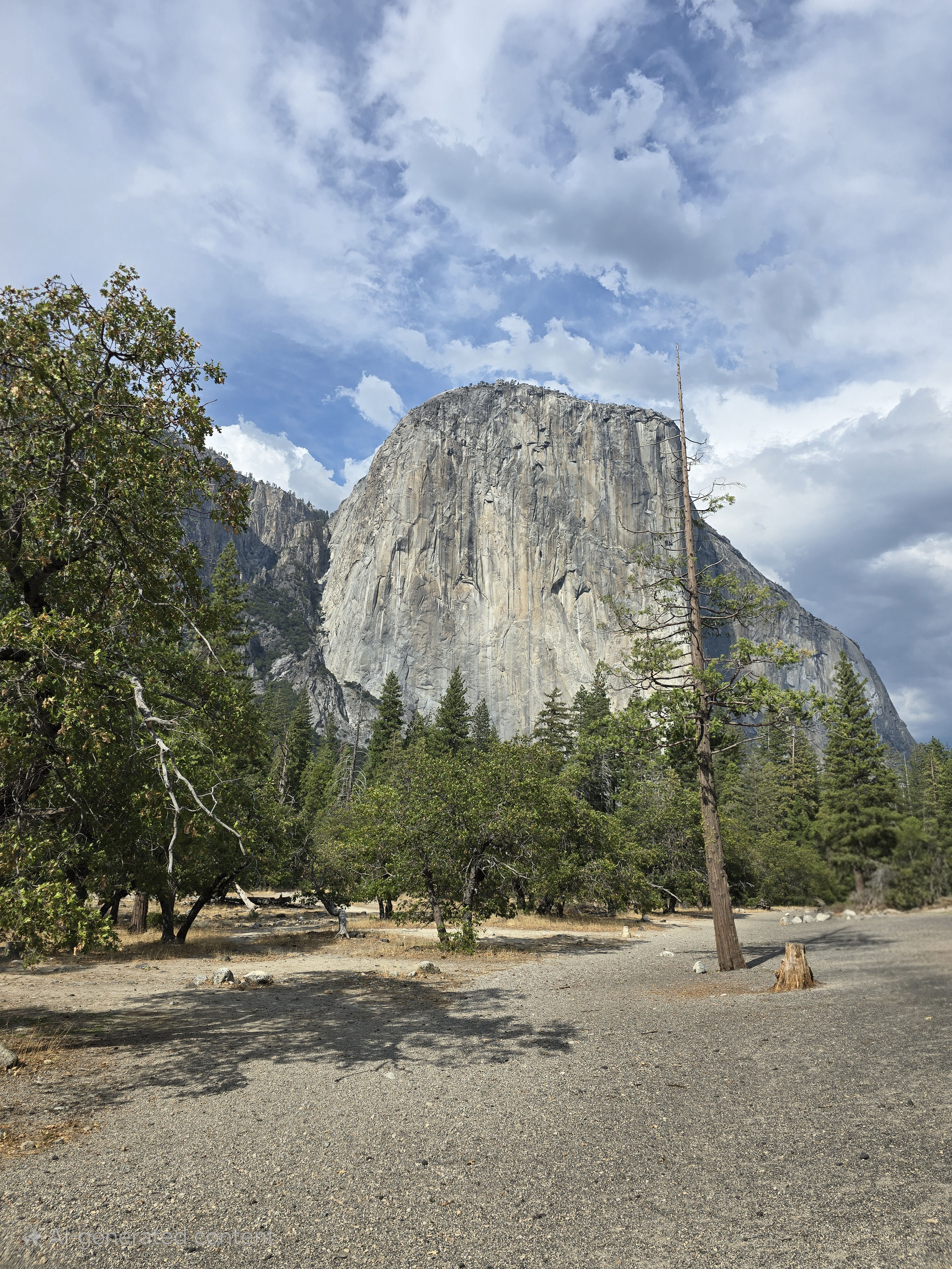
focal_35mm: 23
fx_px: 843
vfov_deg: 73.9
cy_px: 634
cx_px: 476
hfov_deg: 58.9
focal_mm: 6.3
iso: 12
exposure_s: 1/1250
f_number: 1.7
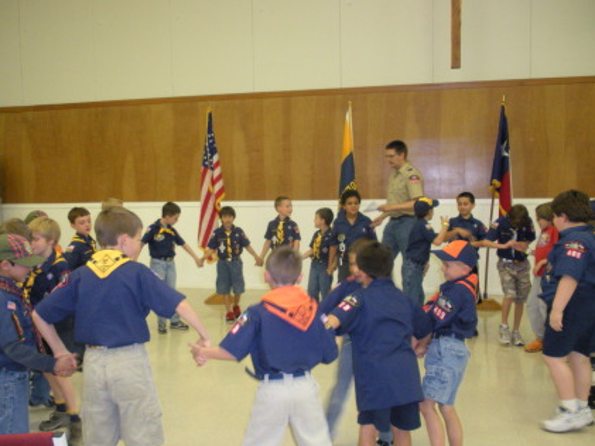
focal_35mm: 39
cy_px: 226
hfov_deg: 47.8
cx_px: 293
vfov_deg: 36.8
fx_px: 671
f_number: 3.5
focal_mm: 6.3
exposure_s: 1/30
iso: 356
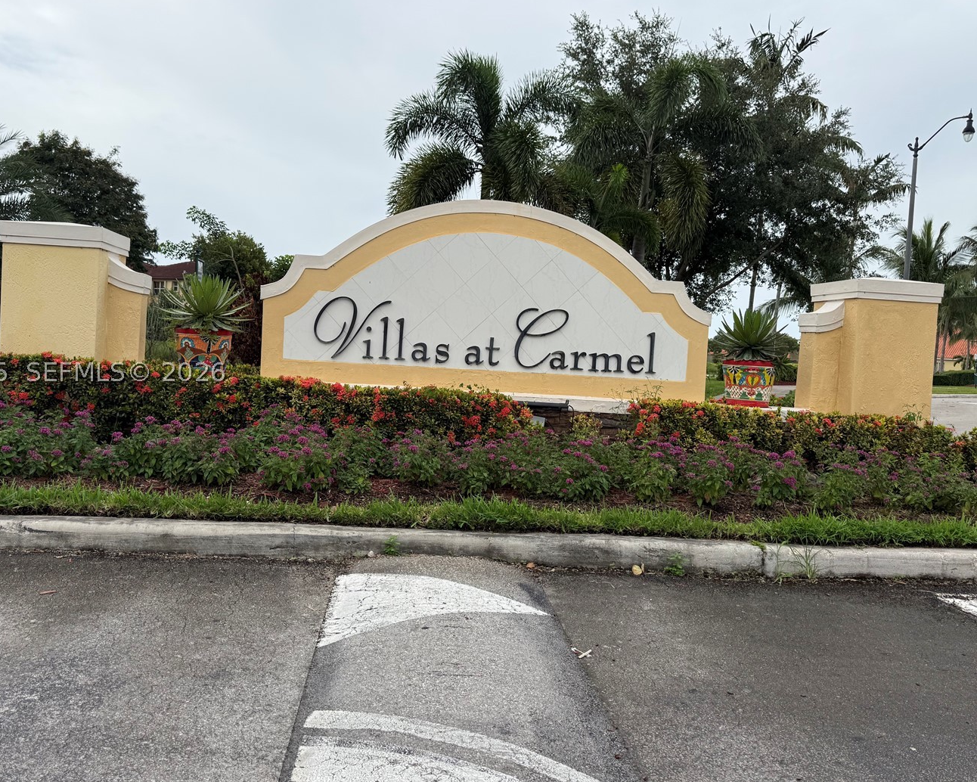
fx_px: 839
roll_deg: -3.8
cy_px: 372
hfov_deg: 60.4
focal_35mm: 29
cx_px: 457
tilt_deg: -0.8
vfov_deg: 50.0
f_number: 1.78
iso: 80
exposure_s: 1/2611
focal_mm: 6.76
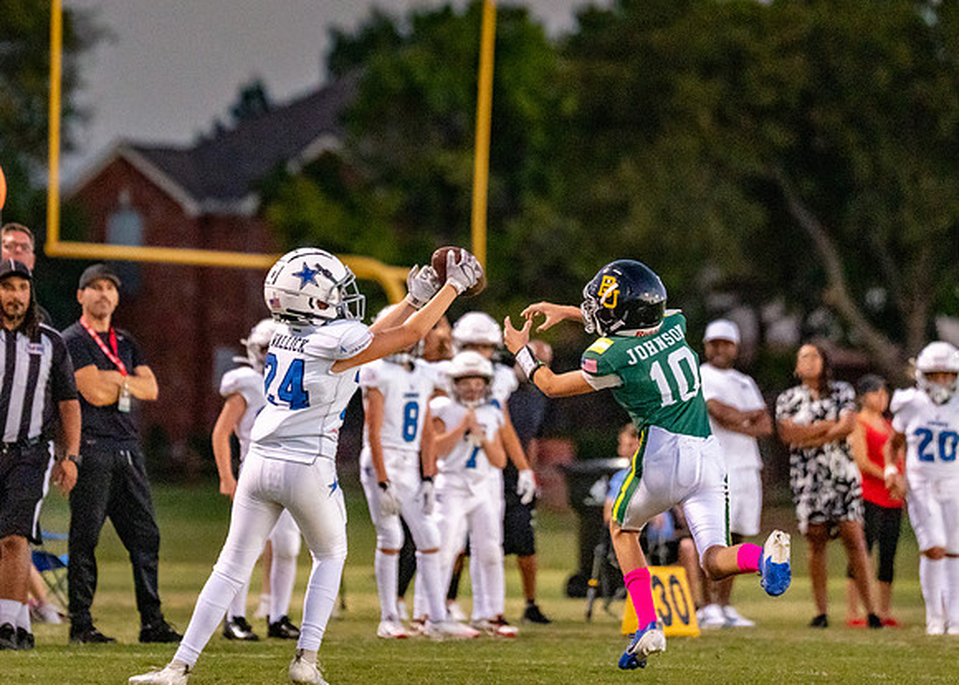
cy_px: 131
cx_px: 446
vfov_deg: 4.2
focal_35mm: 343
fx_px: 9346
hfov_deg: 5.9
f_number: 2.8
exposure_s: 1/1250
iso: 4000
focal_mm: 200
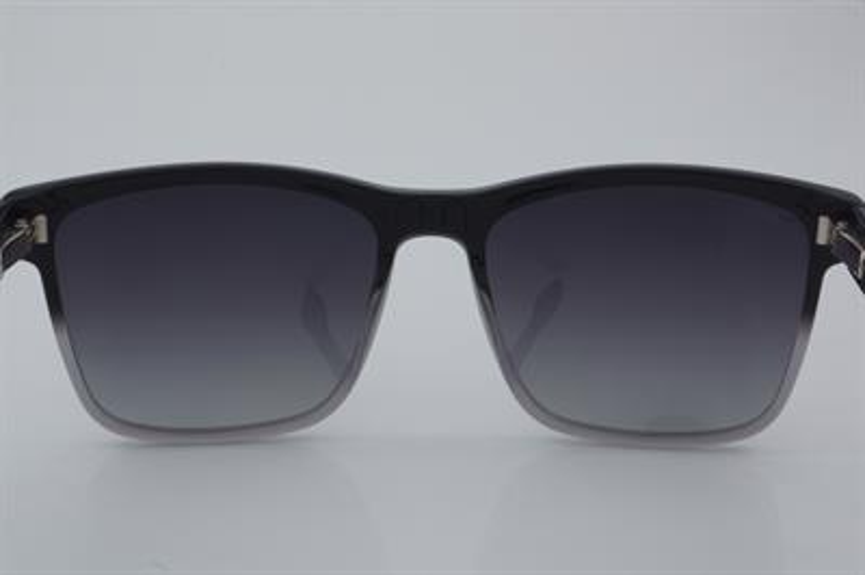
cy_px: 288
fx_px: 1621
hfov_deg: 29.9
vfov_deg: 20.1
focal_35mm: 68
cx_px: 432
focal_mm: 45
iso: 100
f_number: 32
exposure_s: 1/4
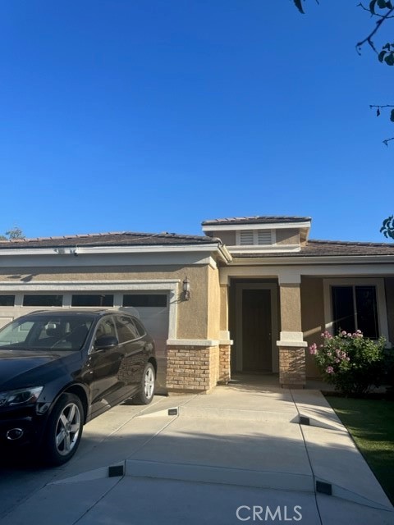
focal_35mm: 26
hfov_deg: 53.1
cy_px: 262
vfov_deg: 67.3
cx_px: 197
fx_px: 395
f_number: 1.6
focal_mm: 5.1
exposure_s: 1/2268
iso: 50
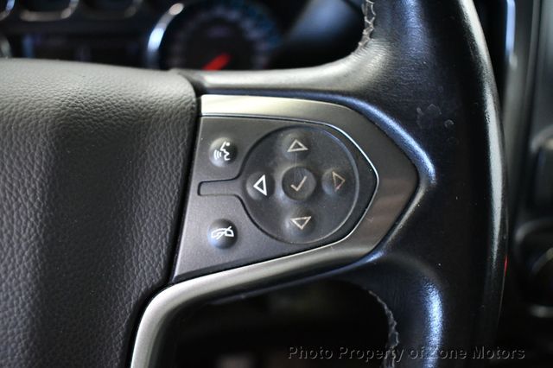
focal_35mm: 37
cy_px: 184
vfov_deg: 35.9
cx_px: 276
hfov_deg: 51.9
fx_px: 568
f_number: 4
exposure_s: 1/60
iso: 5600
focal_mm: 25
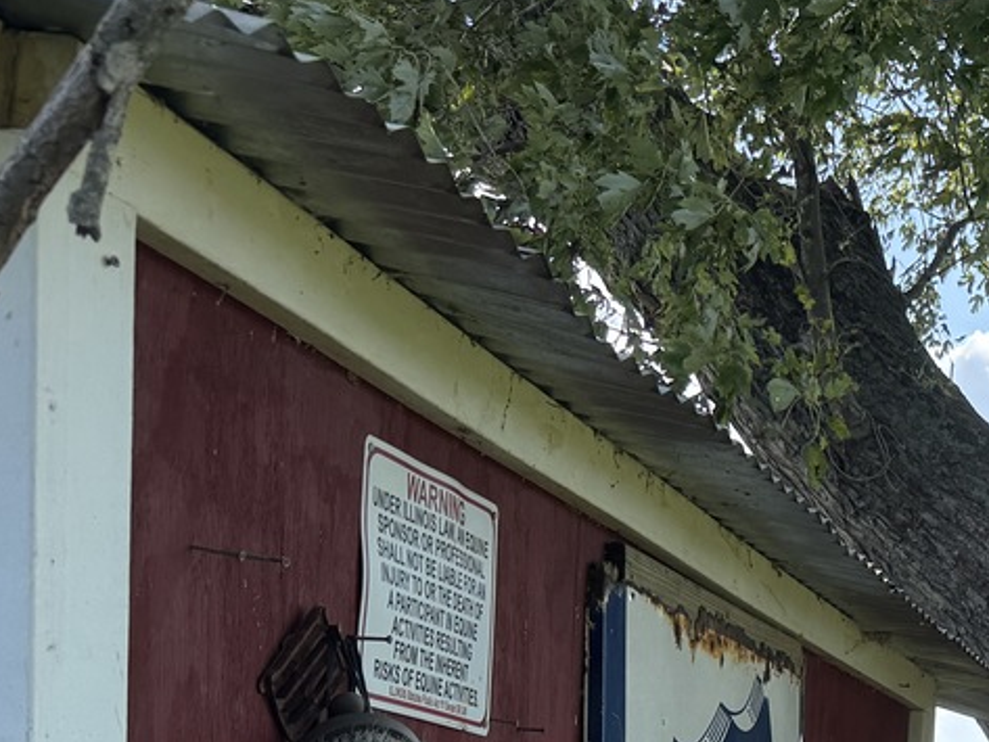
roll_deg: -2.1
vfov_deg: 18.8
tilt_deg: -0.7
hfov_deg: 23.0
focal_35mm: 73
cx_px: 1357
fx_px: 2086
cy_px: 955
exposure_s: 1/1094
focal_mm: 6.76
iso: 80
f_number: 1.78
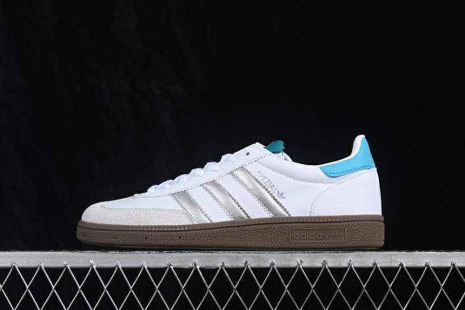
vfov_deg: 18.2
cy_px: 155
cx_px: 232
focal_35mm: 75
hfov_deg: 27.0
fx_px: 968
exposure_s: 1/80
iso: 160
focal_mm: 50
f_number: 8
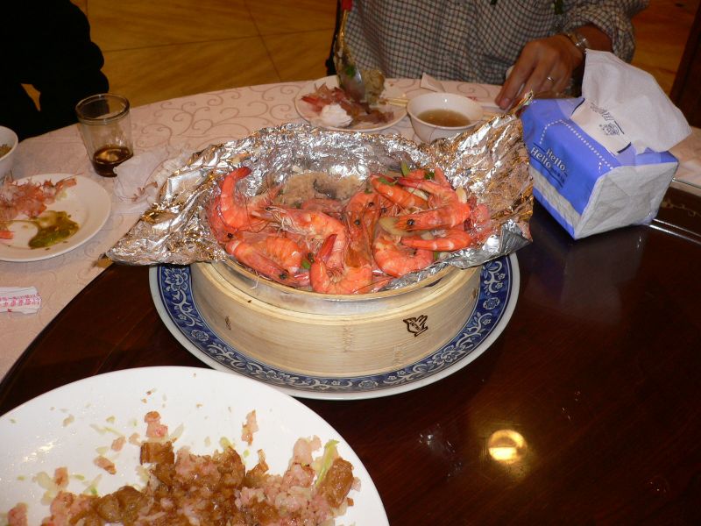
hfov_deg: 52.6
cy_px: 263
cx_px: 350
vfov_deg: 40.7
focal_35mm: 35
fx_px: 709
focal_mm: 5.8
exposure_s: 1/60
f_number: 2.8
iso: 100
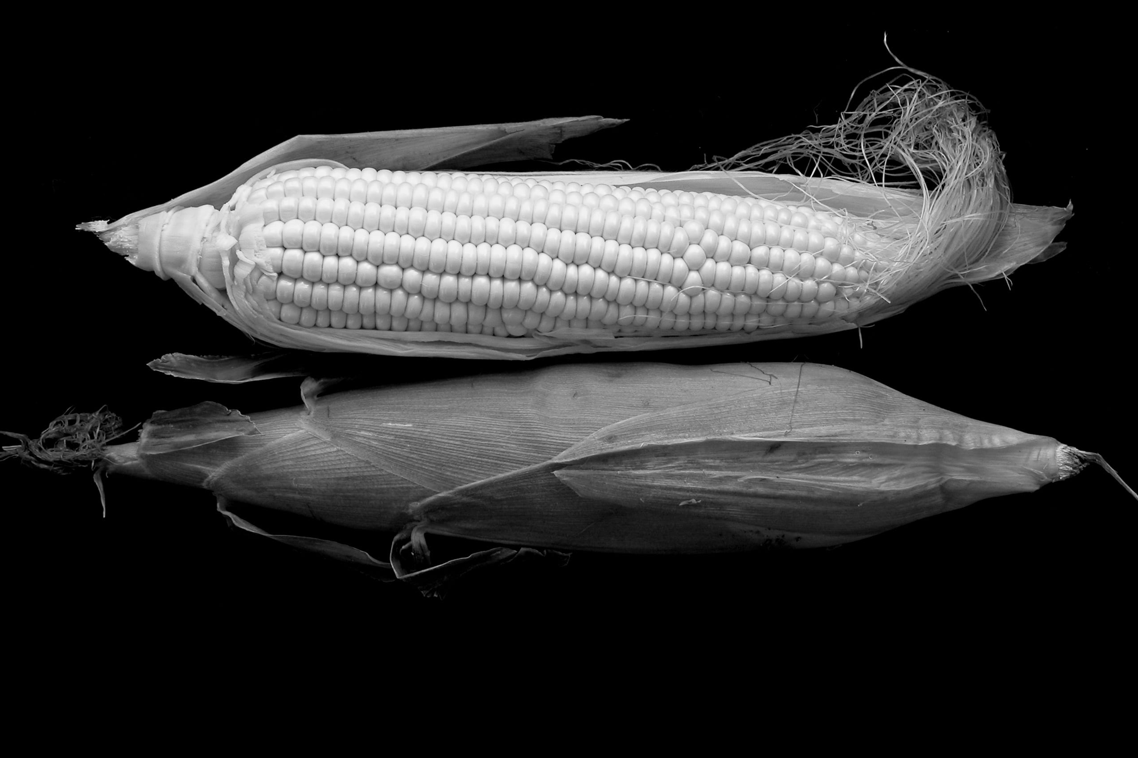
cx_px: 569
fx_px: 3066
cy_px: 346
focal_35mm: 97
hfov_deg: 21.0
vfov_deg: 14.1
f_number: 3.6
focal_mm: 23.7
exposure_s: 1/77.5
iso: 100
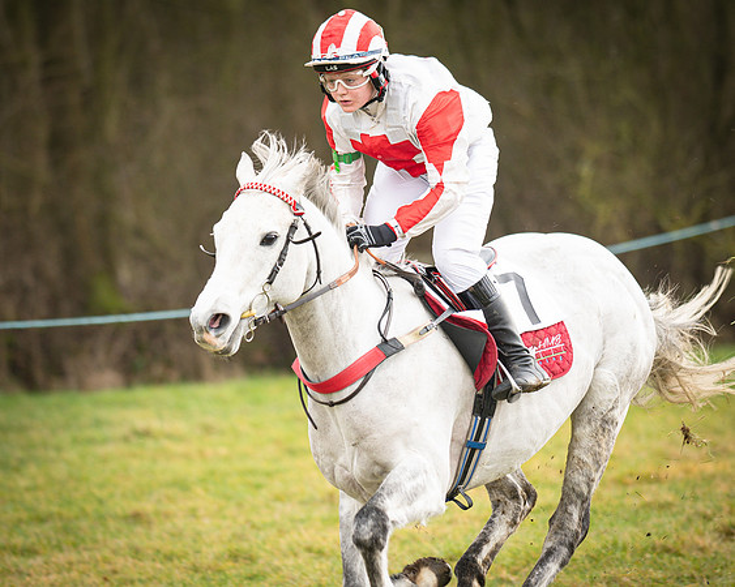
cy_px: 291
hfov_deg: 6.9
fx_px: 6108
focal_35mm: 281
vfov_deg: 5.5
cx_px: 386
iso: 250
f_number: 1.8
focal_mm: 135
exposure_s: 1/1000
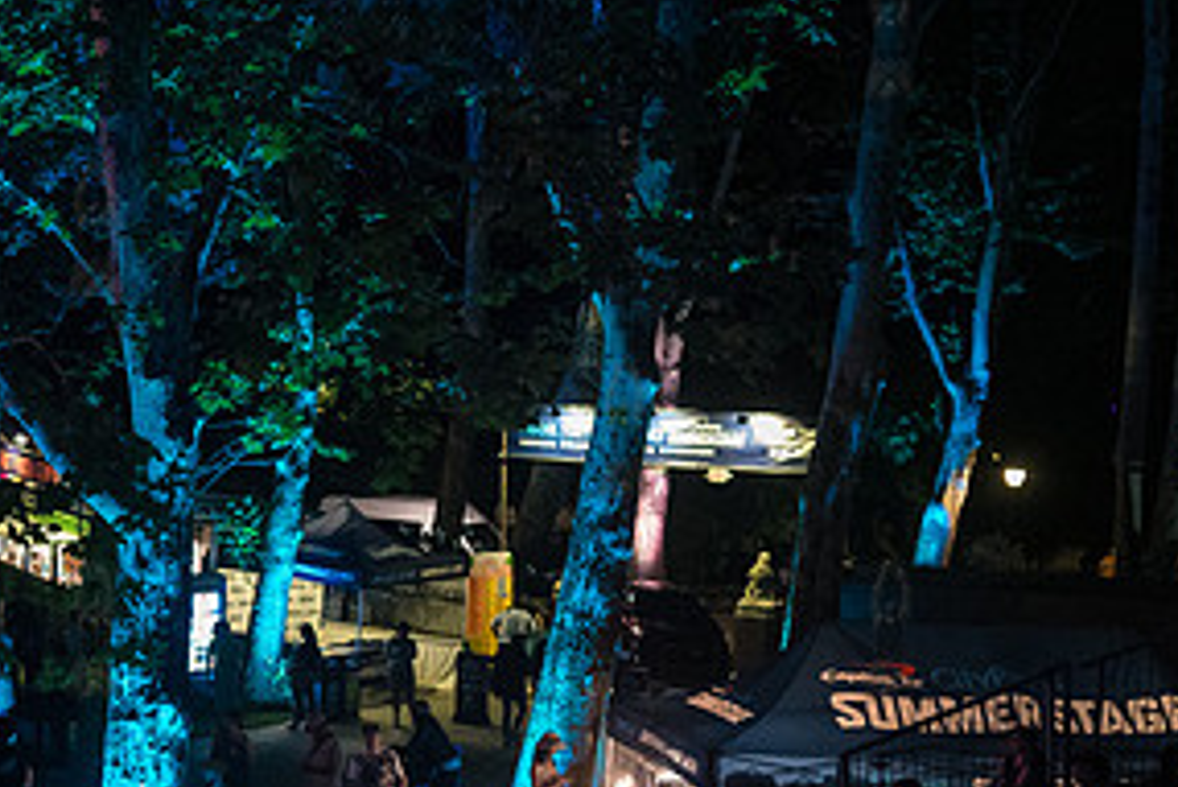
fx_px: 2324
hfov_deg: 27.3
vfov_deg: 19.0
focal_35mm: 71
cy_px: 624
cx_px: 91
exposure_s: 1/125
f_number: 2.8
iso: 6400
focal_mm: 35
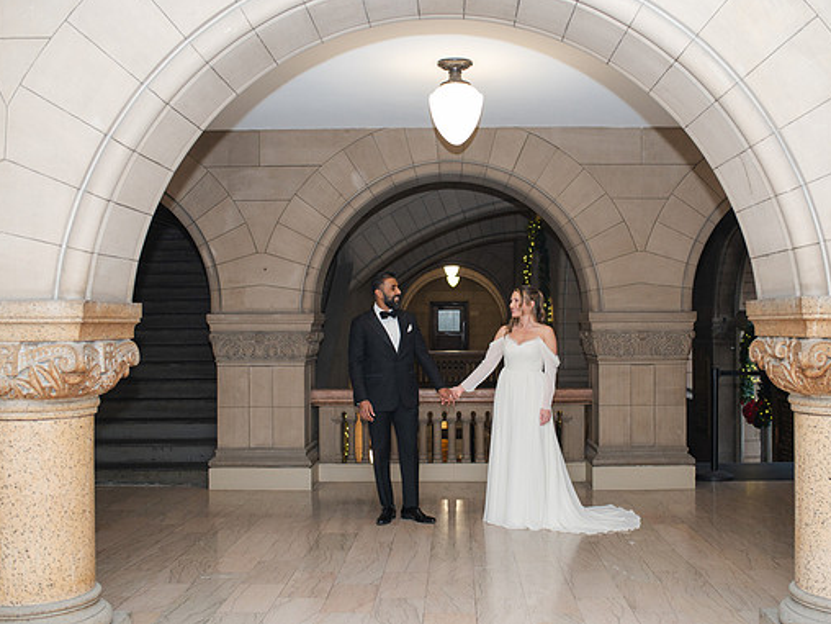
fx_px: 936
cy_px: 310
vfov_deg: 36.8
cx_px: 451
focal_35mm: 39
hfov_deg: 47.8
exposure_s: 1/200
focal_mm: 35
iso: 1000
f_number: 3.5
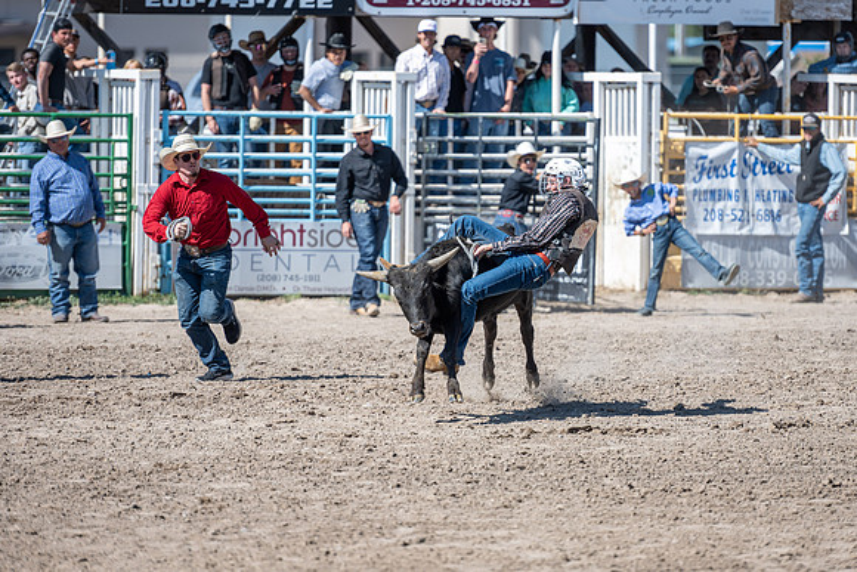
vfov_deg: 6.0
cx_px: 481
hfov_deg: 8.9
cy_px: 260
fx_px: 5495
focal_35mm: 231
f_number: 2.8
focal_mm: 200
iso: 40
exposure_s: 1/1250
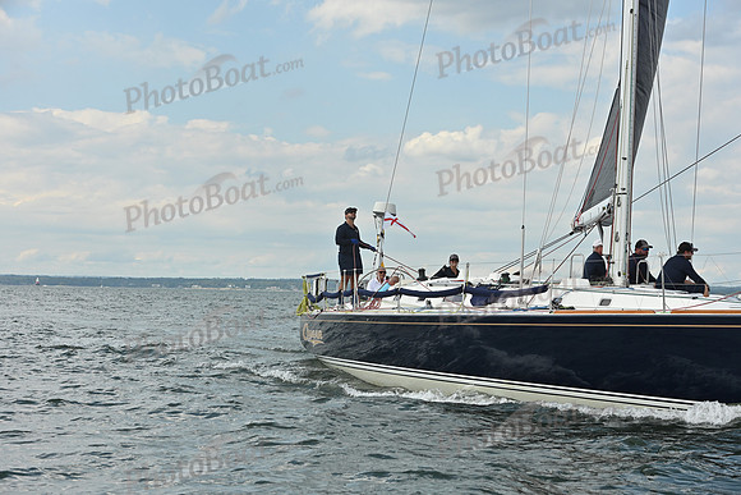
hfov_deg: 28.8
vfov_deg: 19.5
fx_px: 1441
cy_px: 248
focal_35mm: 70
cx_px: 370
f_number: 7.1
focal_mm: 70
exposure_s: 1/1600
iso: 320
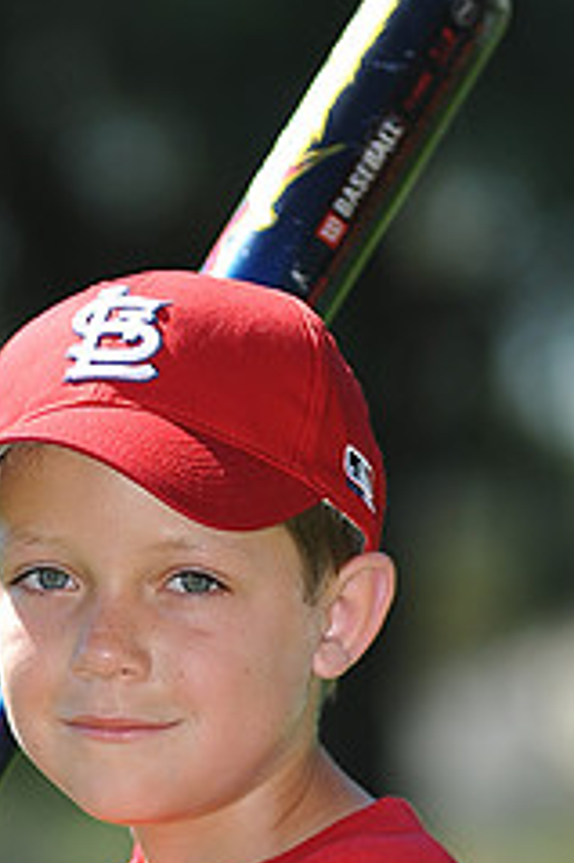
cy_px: 921
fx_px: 10466
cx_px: 76
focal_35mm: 437
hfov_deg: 3.1
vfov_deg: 4.7
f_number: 4.5
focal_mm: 180
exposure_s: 1/800
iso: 200
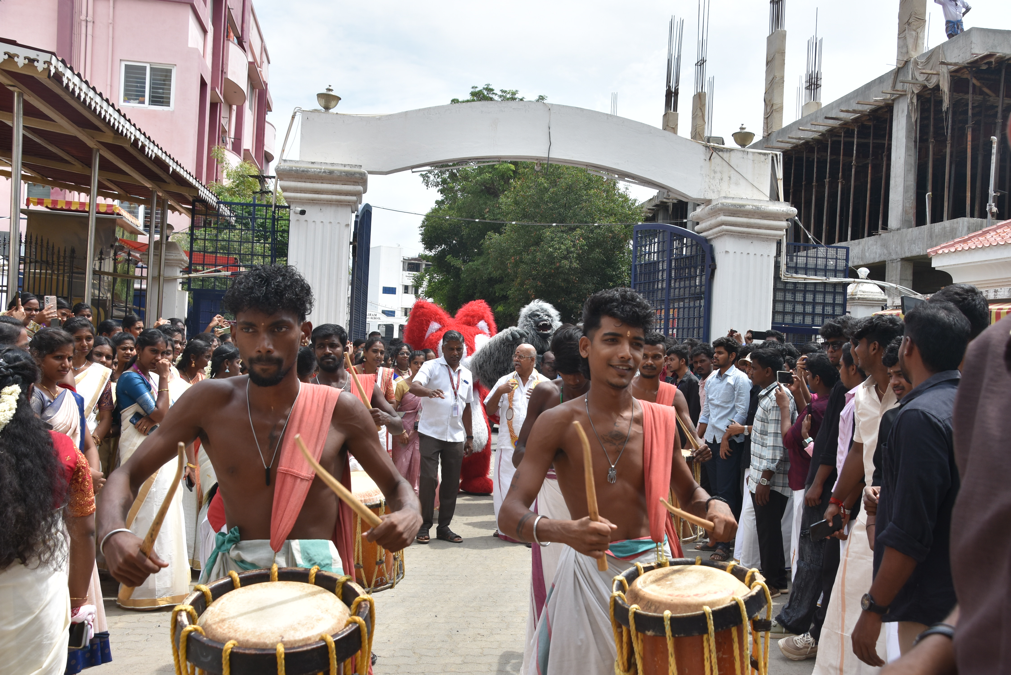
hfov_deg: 57.2
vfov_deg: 40.0
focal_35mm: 33
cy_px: 338
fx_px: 927
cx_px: 506
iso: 220
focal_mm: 22
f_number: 8
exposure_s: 1/500
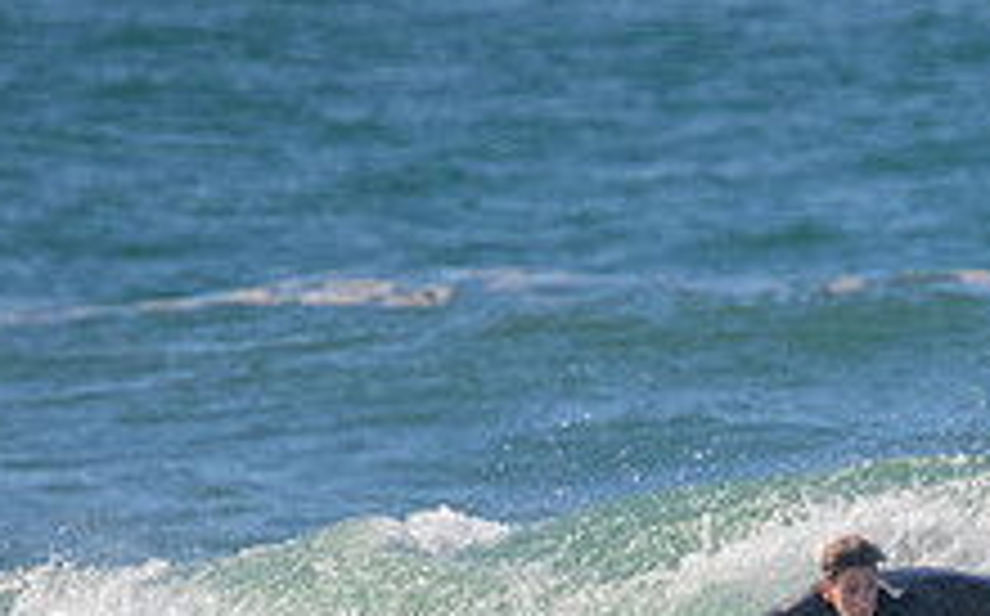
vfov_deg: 0.6
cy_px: 852
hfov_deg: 1.0
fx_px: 57976
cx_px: 922
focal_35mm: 2151
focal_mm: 800
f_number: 11
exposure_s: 1/2000
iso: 1100
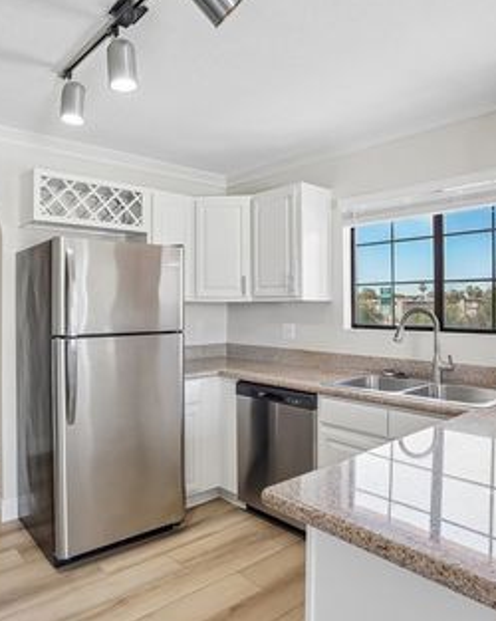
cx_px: 212
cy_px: 305
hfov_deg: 58.5
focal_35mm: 24
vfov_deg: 70.3
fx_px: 441
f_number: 8
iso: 400
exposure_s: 1/25
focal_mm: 16
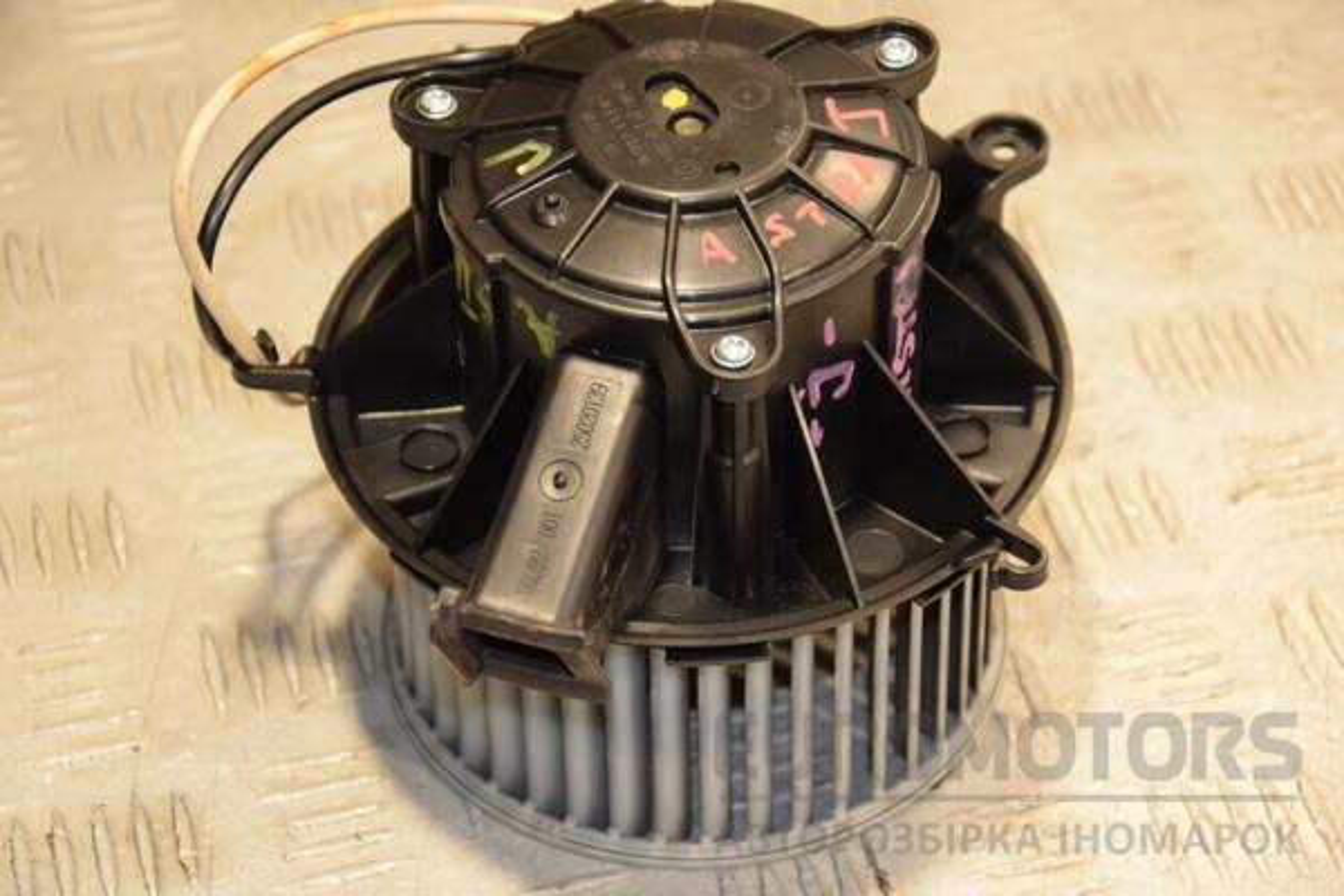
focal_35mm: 112
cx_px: 672
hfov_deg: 18.2
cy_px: 448
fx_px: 4200
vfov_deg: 12.2
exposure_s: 1/100
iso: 800
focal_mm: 75
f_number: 5.3
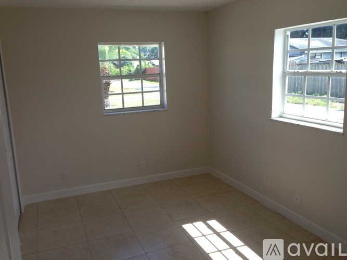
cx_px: 174
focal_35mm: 33
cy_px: 130
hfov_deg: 55.4
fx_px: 331
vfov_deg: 42.9
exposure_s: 1/215
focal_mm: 4.13
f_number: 2.4
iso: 64
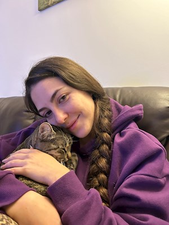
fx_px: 169
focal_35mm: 26
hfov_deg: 53.1
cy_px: 112
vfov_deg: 67.3
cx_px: 84
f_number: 1.5
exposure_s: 1/25
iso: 640
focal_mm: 5.7
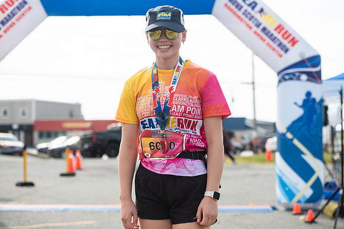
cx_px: 172
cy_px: 114
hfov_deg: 28.8
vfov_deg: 19.5
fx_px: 669
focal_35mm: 70
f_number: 4.5
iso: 250
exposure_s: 1/1250
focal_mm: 70
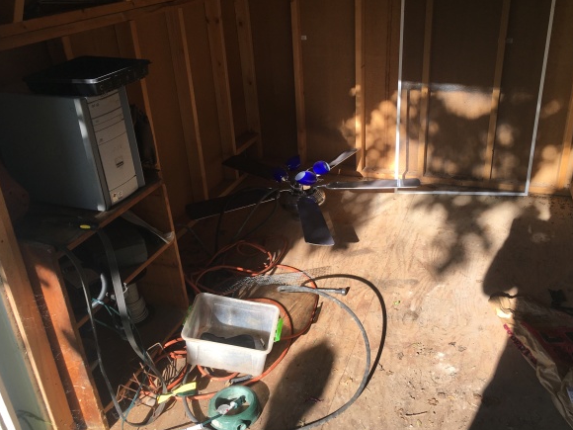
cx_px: 313
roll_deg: +1.4
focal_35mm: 32
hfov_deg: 56.7
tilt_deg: -25.4
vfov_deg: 44.1
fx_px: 530
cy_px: 204
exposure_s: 1/422
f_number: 2.2
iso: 25
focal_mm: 4.15
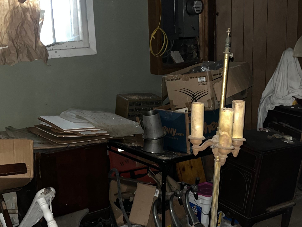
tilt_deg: -14.7
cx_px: 181
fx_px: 480
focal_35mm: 55
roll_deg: +1.7
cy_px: 138
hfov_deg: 34.8
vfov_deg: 26.5
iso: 250
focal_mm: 5.1
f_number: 1.6
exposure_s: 1/4
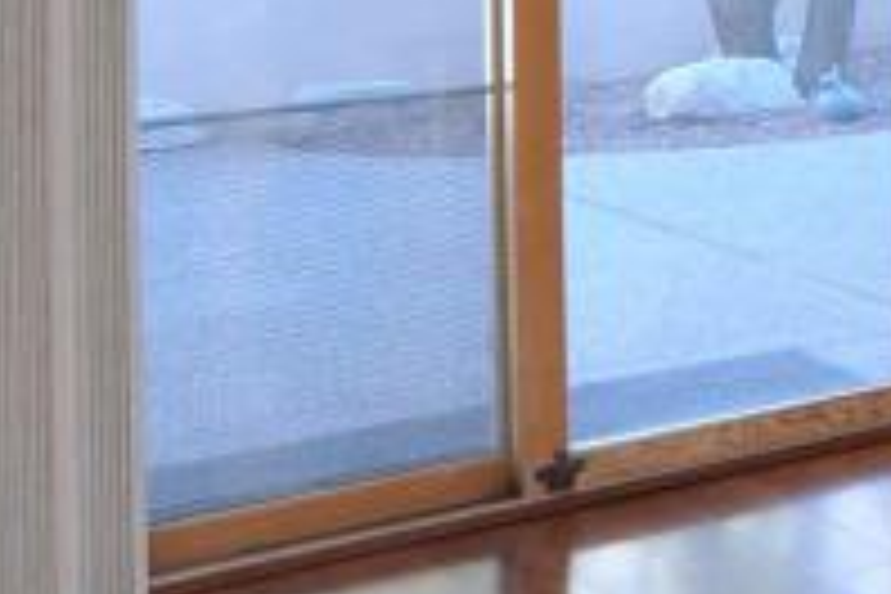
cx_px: 2214
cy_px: -369
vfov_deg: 12.3
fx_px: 2599
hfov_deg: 13.4
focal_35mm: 105
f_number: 5.6
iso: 500
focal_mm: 18
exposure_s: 1/30
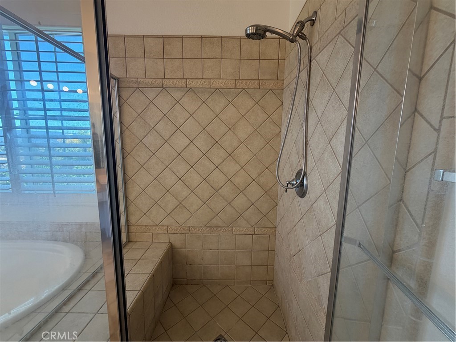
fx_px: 184
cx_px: 228
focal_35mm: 14
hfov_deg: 102.1
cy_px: 171
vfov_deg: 85.7
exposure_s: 1/120
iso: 125
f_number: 2.2
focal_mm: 2.22
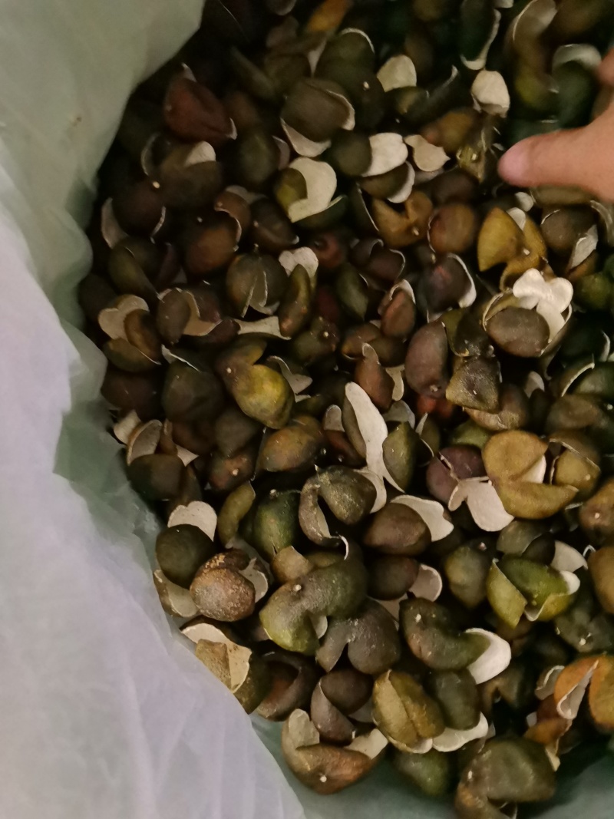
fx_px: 639
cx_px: 307
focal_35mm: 27
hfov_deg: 51.3
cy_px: 410
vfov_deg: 65.3
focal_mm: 5.72
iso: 1600
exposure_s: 1/16.7
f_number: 2
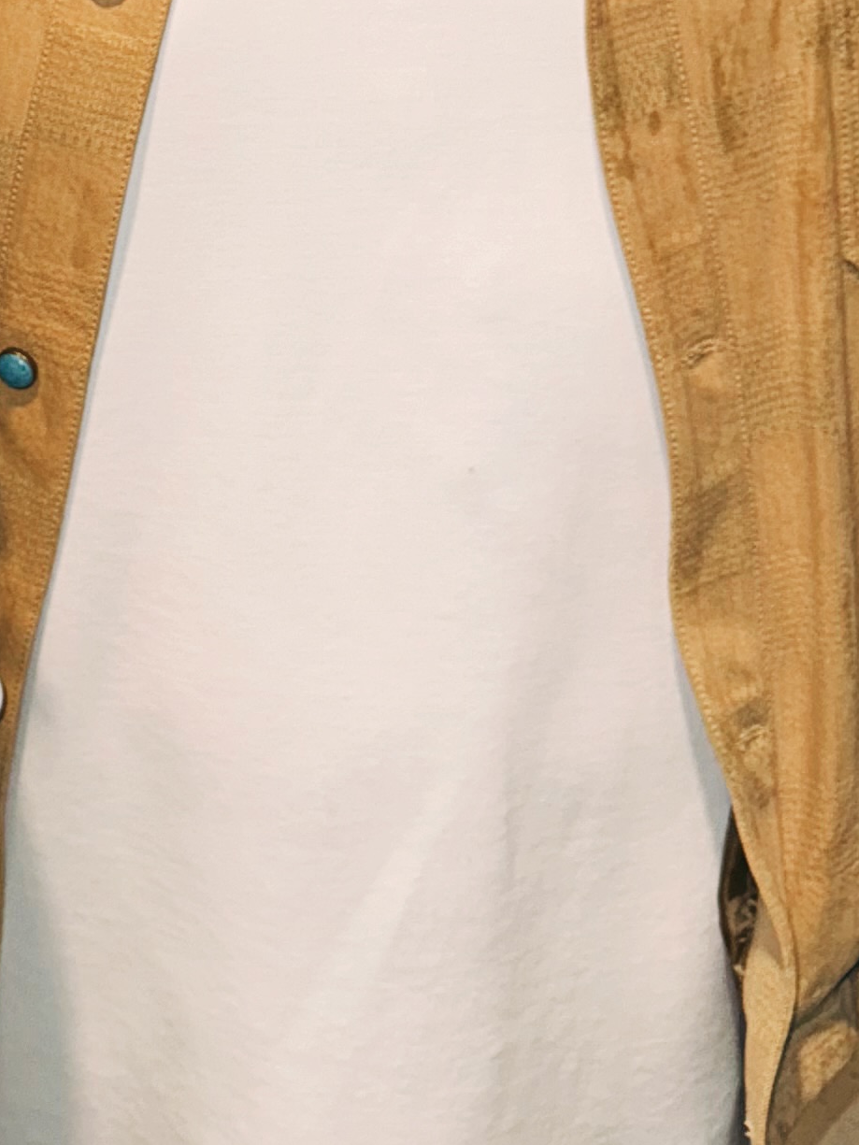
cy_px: -79
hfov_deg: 17.7
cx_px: -208
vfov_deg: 23.4
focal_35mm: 79
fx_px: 2613
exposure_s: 1/20
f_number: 1.78
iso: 100
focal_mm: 6.86
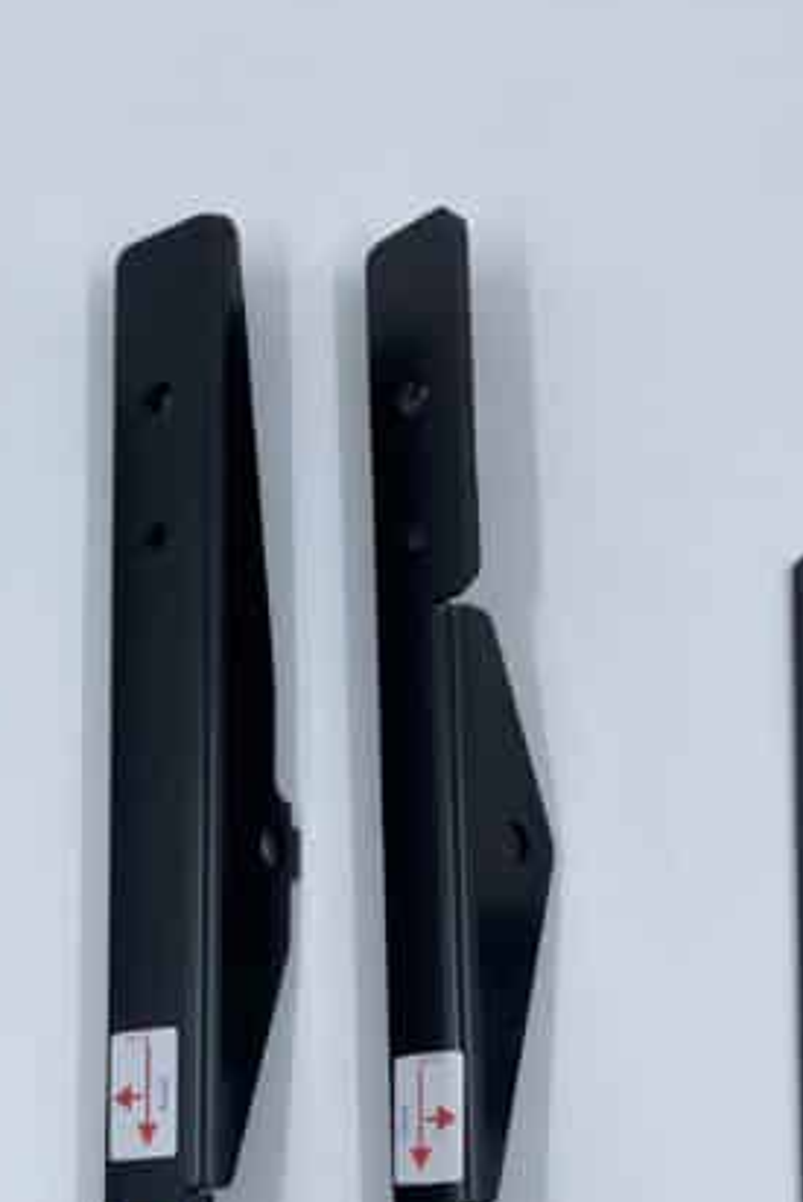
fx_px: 1872
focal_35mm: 56
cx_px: 292
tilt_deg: -84.3
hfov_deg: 24.1
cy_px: 1183
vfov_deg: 32.9
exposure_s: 1/531
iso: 32
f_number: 1.8
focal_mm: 4.25
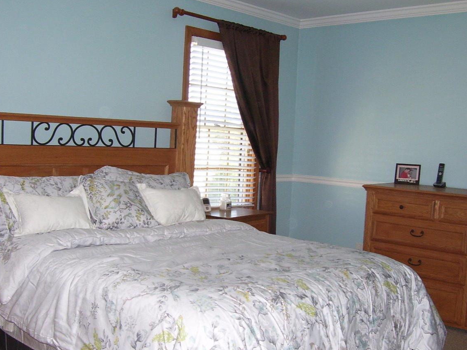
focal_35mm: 43
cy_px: 193
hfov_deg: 43.8
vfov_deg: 33.6
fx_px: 580
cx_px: 218
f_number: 2.7
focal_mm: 5.6
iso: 125
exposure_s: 1/60
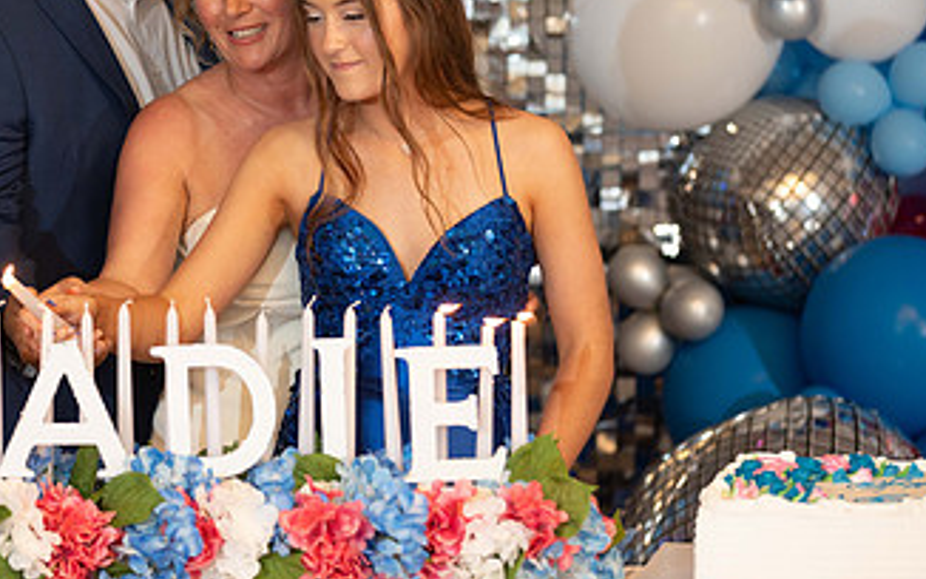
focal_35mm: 236
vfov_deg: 5.6
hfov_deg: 8.9
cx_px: 244
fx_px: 5958
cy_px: 104
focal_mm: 130
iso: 800
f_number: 2.8
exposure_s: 1/125
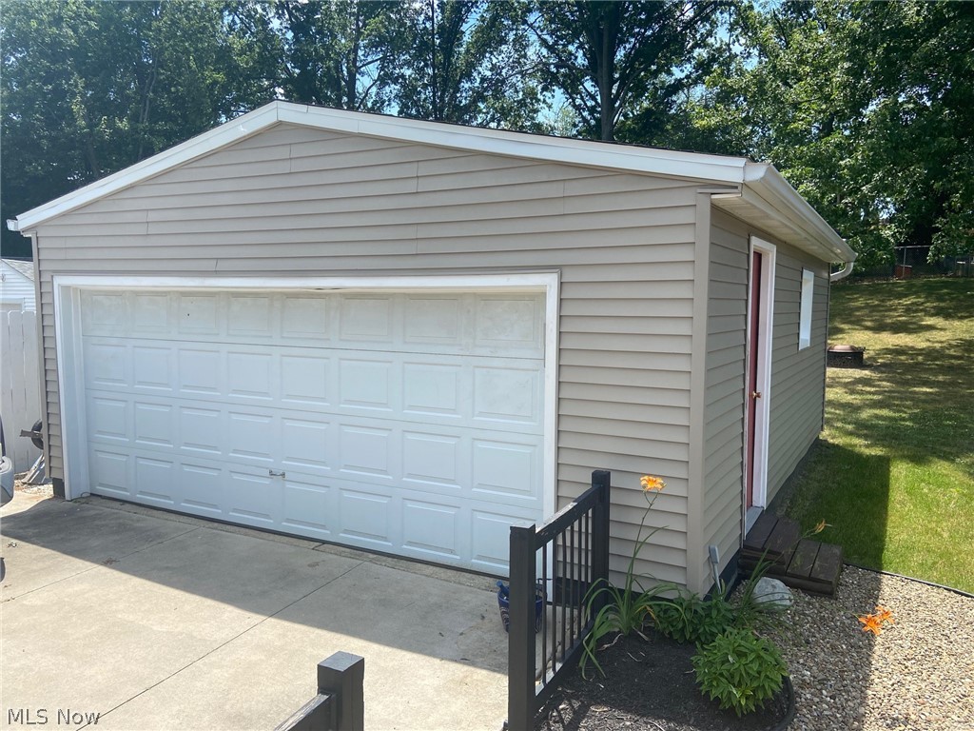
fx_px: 732
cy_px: 366
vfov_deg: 53.1
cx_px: 487
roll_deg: +0.3
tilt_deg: -4.1
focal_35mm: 26
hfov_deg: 67.3
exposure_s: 1/1727
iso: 32
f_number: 1.8
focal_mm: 4.25
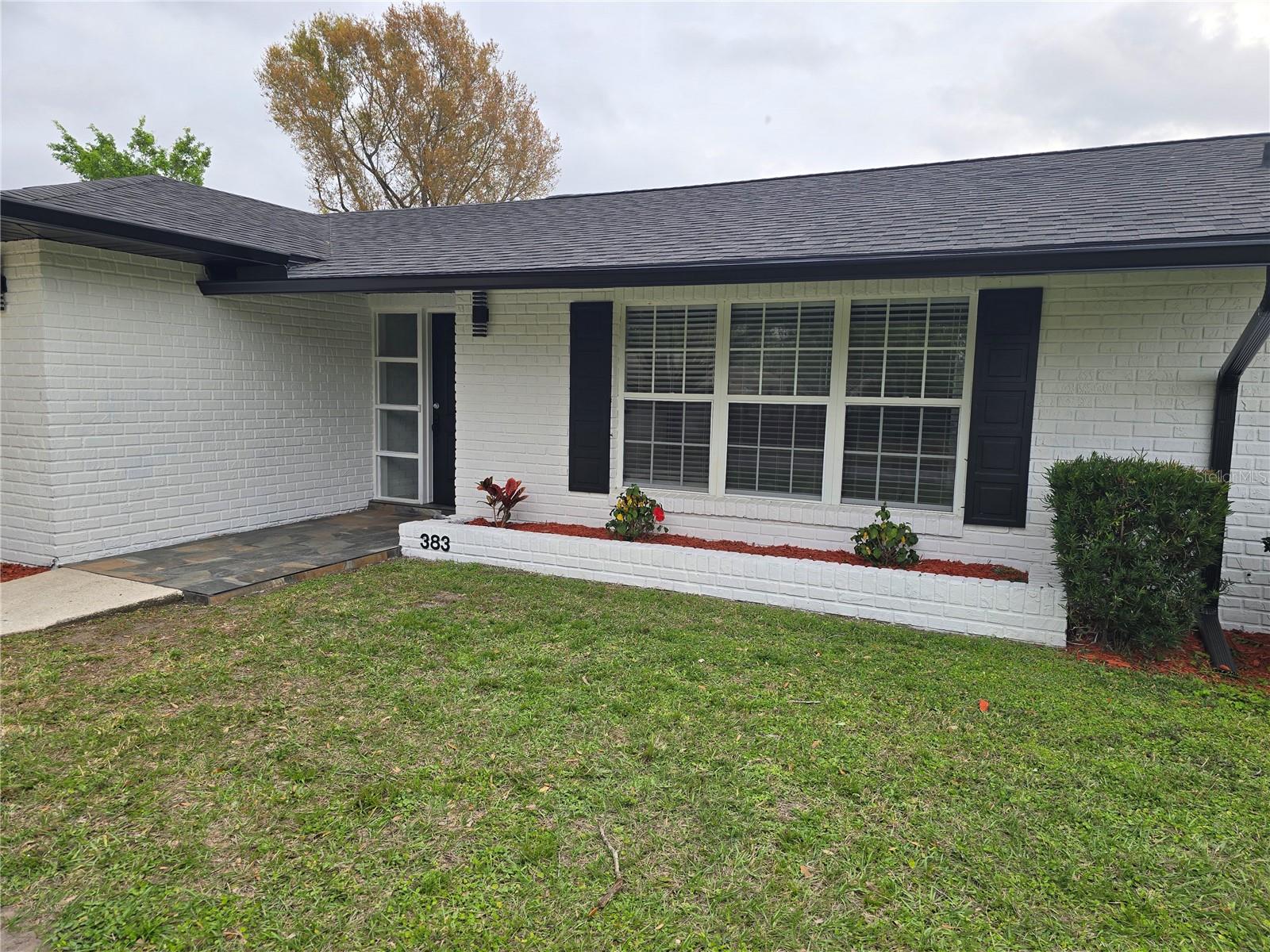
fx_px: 844
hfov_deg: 73.9
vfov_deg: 58.9
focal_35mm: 23
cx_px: 635
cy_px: 476
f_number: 1.7
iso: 12
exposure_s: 1/382
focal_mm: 6.3
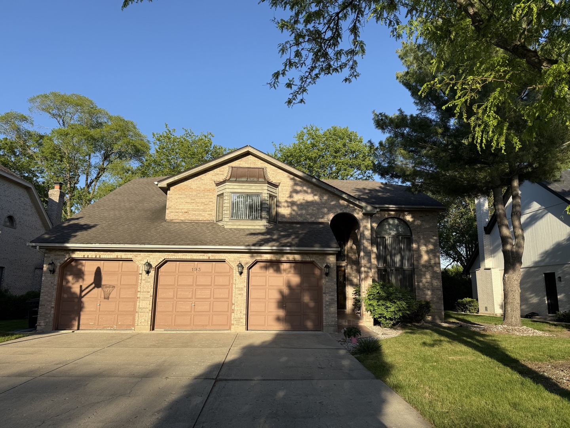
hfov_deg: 71.6
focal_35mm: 24
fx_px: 395
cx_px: 285
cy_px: 214
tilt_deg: +11.8
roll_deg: -0.2
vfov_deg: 56.8
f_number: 1.78
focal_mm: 6.76
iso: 80
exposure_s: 1/2801
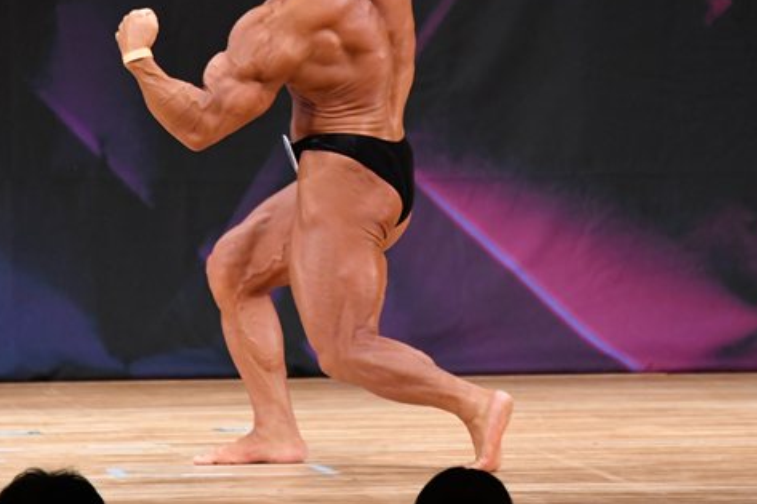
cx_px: 378
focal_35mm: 467
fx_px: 9816
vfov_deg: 2.9
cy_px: 110
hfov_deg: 4.4
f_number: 5.6
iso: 3200
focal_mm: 190
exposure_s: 1/400
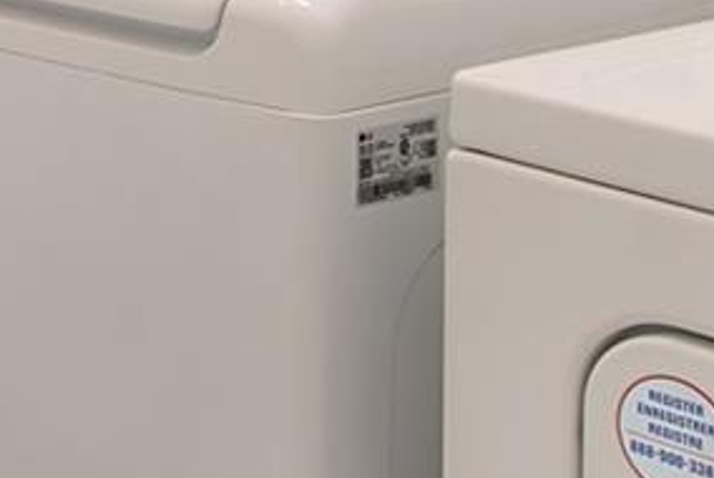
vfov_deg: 11.5
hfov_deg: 15.9
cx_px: -586
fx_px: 2144
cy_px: -474
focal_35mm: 108
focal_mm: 10
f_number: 11
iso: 100
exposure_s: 1/6
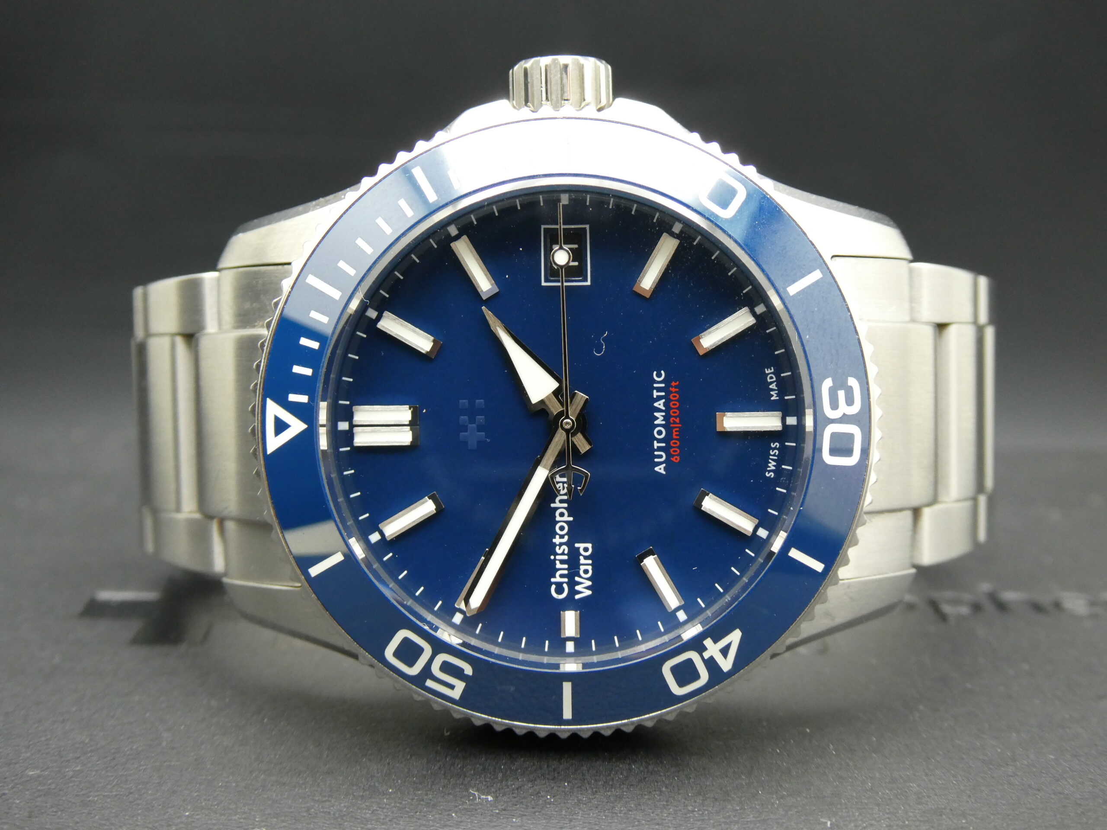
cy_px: 415
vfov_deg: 29.1
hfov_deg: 38.2
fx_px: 1599
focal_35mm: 50
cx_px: 554
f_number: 4.1
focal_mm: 9
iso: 400
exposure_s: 1/80
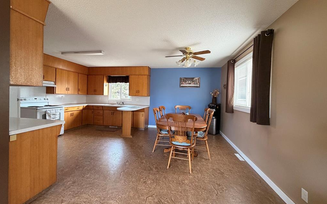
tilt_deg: -0.7
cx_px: 163
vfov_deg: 74.7
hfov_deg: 101.5
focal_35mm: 15
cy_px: 98
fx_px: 134
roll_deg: -1.7
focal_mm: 2.22
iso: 320
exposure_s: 1/63
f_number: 2.2
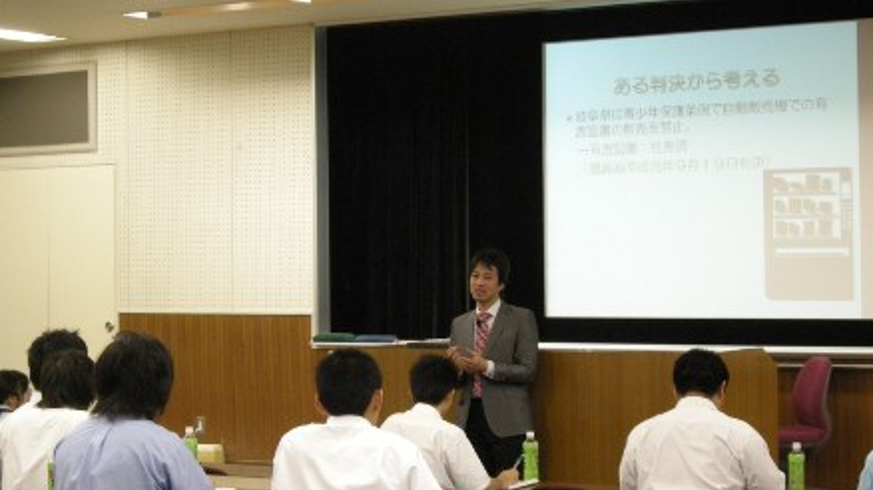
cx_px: 435
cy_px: 236
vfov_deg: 14.4
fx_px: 1944
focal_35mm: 84
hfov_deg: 25.3
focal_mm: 16.3
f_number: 4.3
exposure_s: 1/38
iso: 400
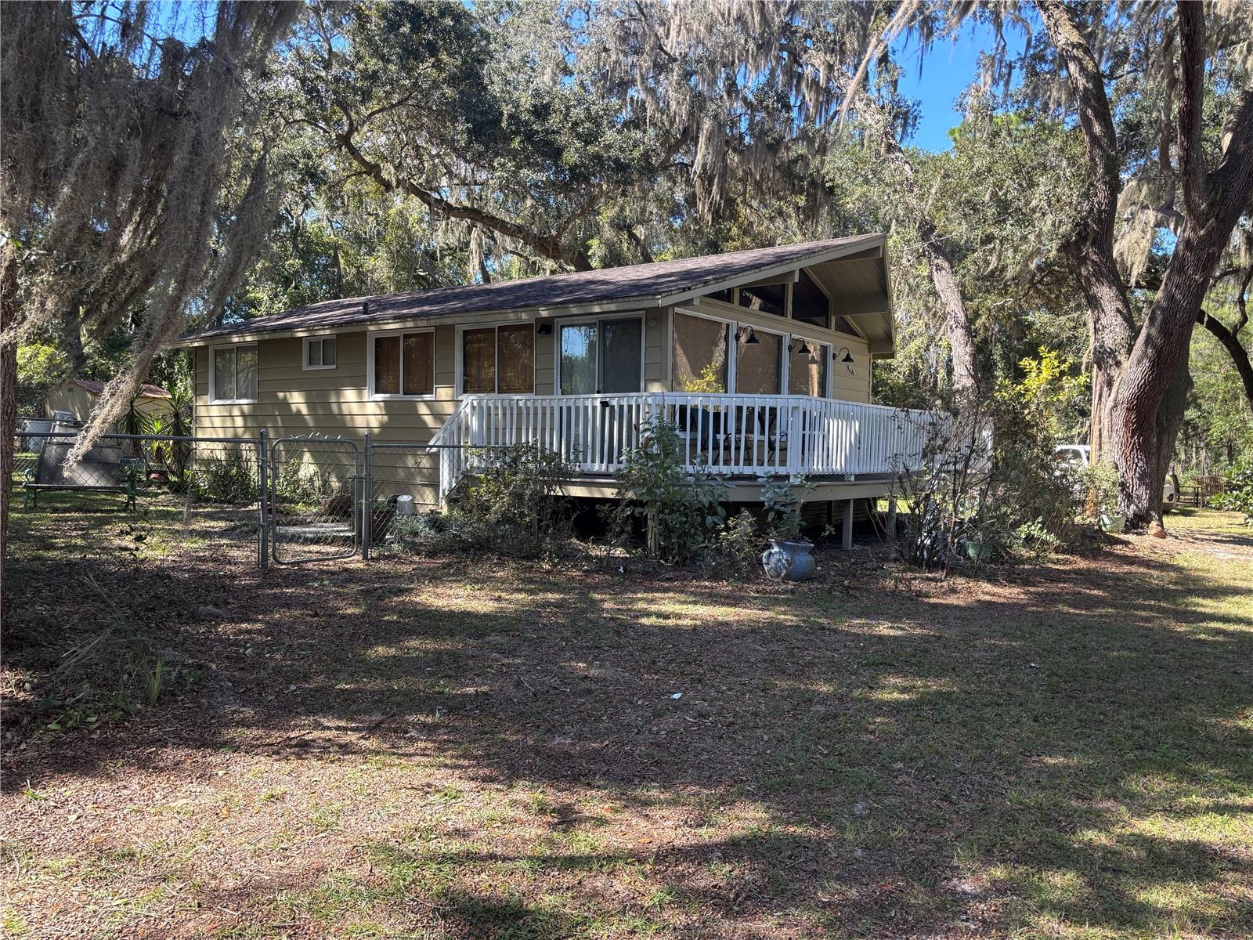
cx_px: 626
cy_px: 470
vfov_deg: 53.1
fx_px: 941
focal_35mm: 26
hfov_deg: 67.3
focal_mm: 5.96
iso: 50
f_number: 1.6
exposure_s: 1/394
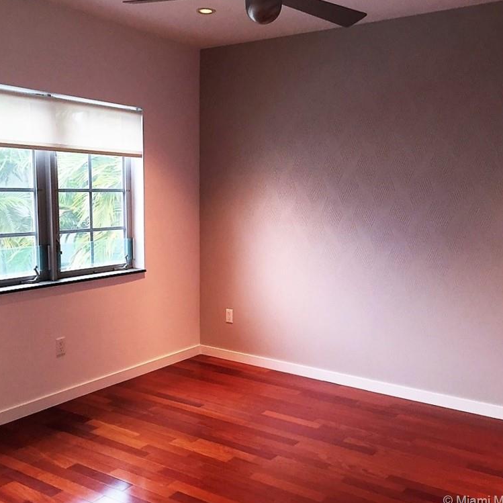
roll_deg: -0.1
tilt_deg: -6.5
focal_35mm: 35
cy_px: 253
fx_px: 575
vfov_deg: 47.2
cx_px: 243
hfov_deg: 47.2
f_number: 2.2
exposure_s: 1/30
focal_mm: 4.15
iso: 100
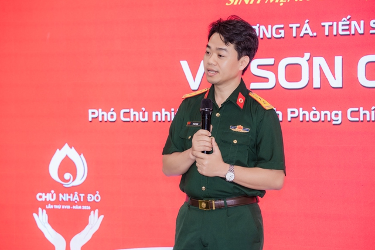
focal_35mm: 118
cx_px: 188
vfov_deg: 11.6
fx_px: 1229
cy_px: 125
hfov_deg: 17.3
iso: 640
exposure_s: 1/100
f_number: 5
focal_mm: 118
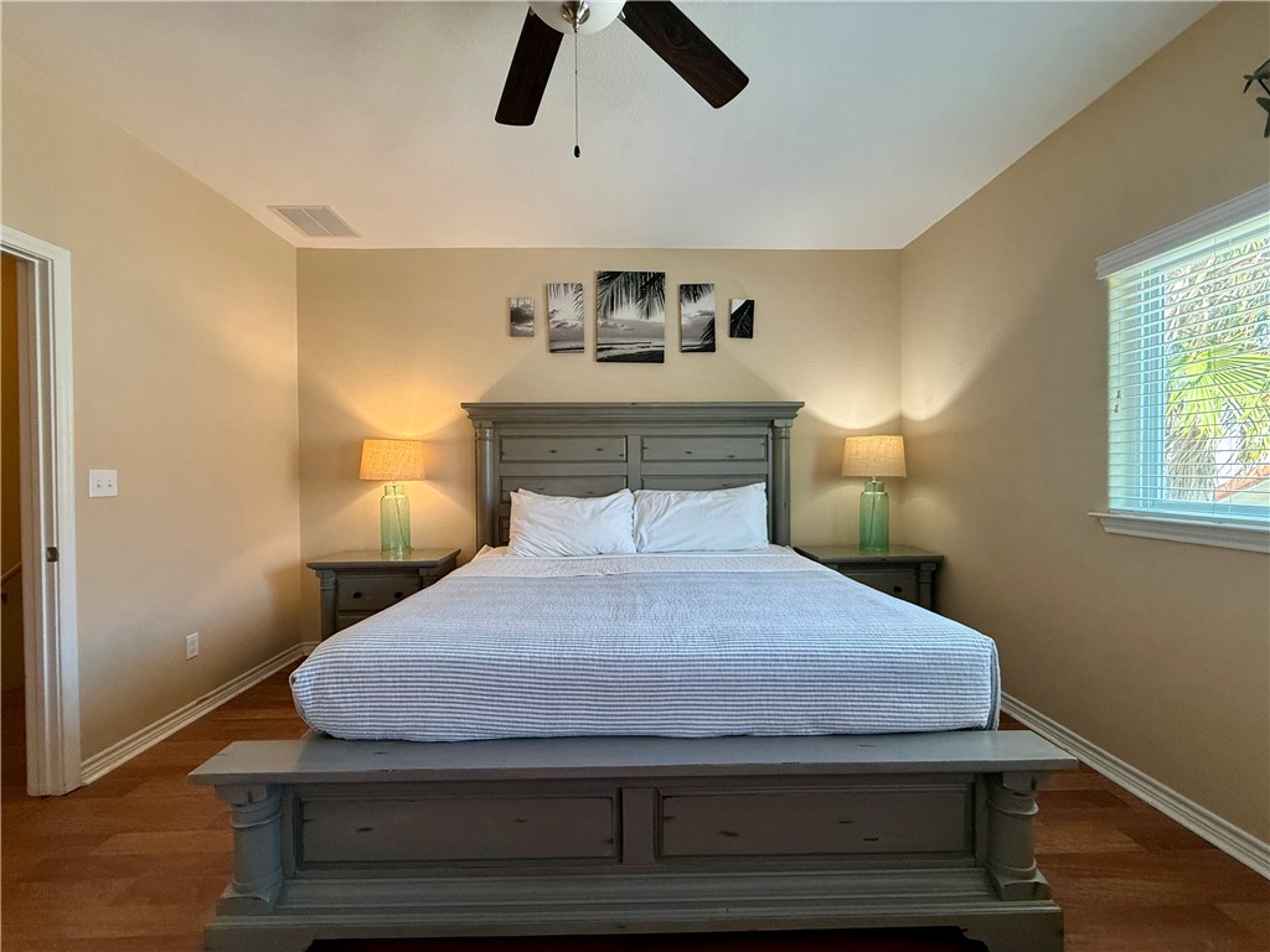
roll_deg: +0.7
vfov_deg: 85.7
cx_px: 635
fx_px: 514
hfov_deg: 102.1
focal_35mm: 14
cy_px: 476
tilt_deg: -0.8
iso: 250
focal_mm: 2.22
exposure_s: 1/120
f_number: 2.2
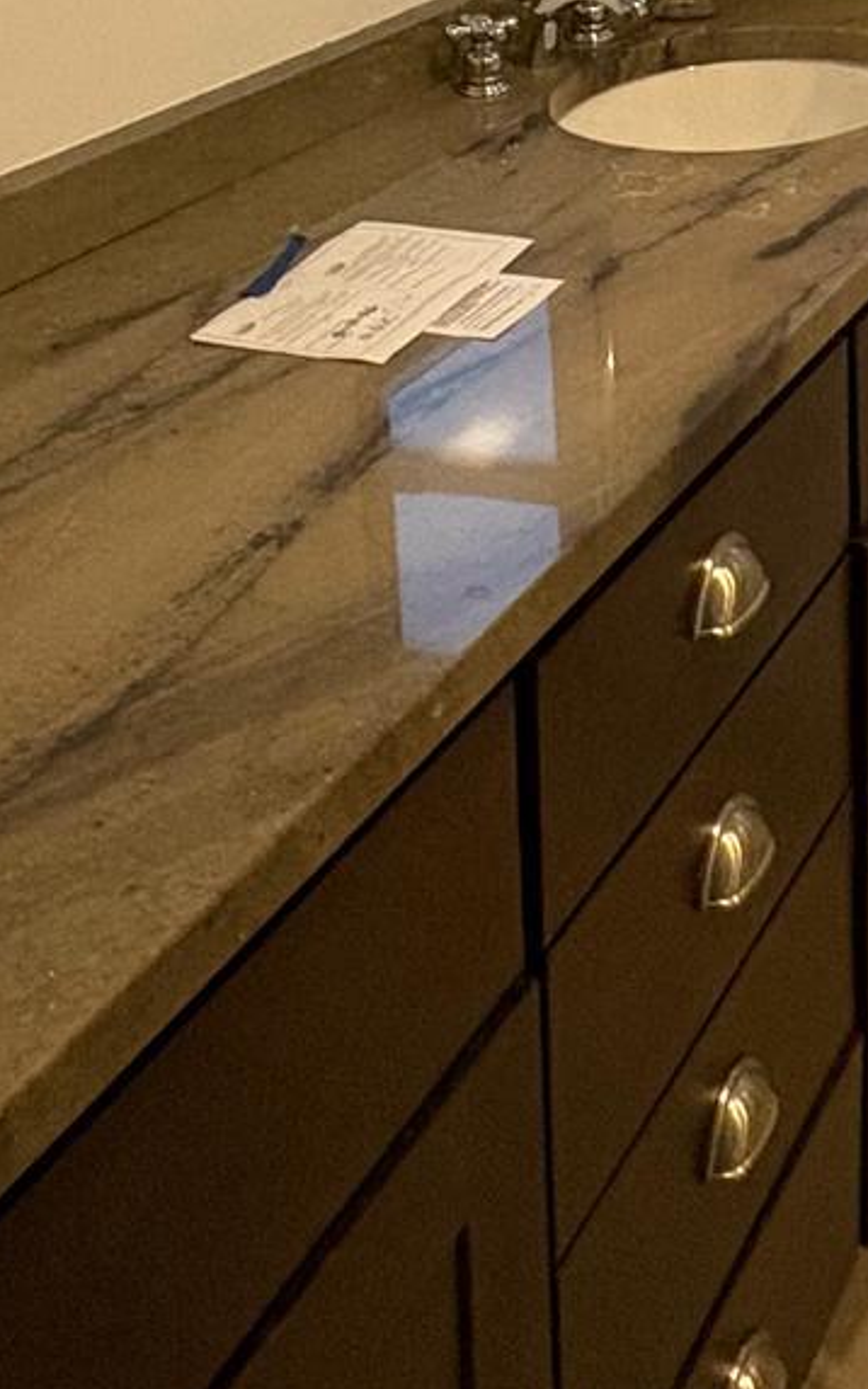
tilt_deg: -8.0
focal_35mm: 53
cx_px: 829
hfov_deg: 23.6
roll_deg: +0.4
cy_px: -213
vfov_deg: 32.5
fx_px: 2007
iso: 500
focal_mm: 2.22
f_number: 2.2
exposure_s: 1/60
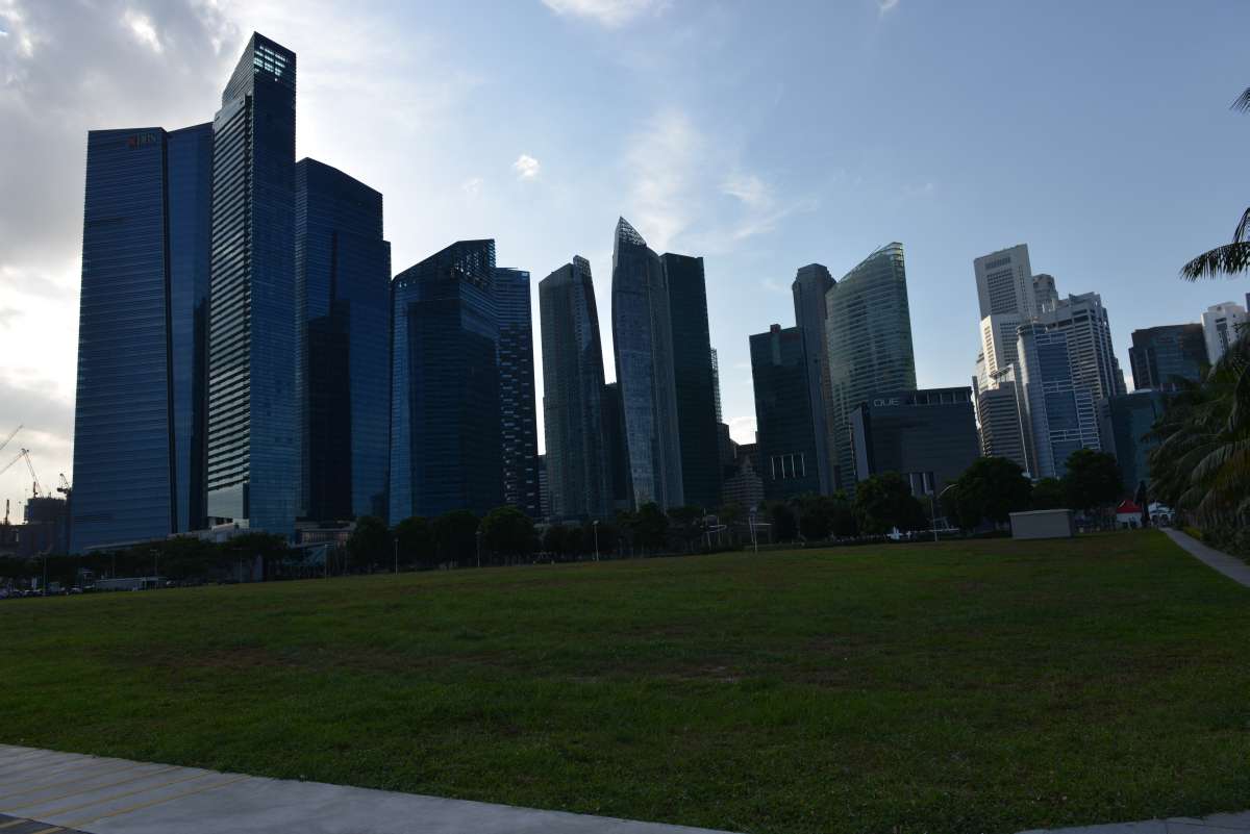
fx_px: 834
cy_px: 417
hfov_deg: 73.7
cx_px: 625
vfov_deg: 53.2
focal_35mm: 24
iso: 100
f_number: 7.1
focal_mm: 24
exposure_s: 1/200
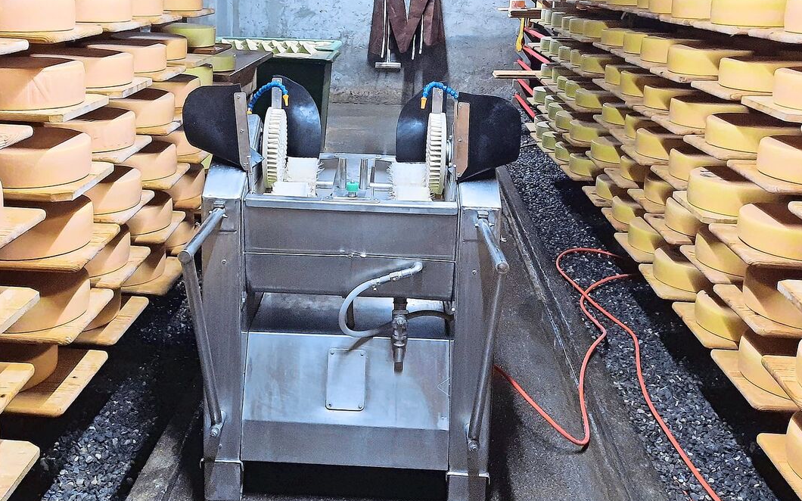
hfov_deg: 53.8
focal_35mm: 36
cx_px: 337
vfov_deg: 34.5
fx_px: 787
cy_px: 119
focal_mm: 4.6
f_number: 2
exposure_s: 1/24
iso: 400
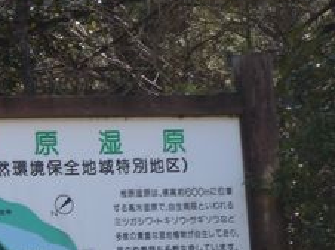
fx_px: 3355
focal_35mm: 347
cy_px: 158
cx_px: 113
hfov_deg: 5.7
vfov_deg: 4.3
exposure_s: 1/200
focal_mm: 35
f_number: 5.6
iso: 100
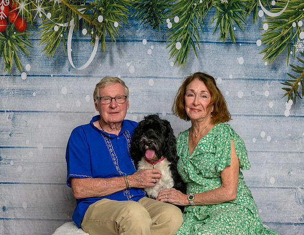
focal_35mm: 54
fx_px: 484
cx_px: 162
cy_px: 153
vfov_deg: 27.2
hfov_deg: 34.9
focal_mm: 38
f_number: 10
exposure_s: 1/125
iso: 400
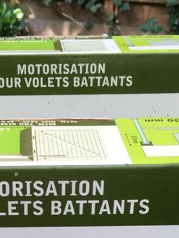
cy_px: 351
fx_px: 606
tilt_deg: -36.5
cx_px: 37
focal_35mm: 88
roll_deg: -0.6
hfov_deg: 16.7
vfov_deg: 19.5
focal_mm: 4.15
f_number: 2.2
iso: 25
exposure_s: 1/100
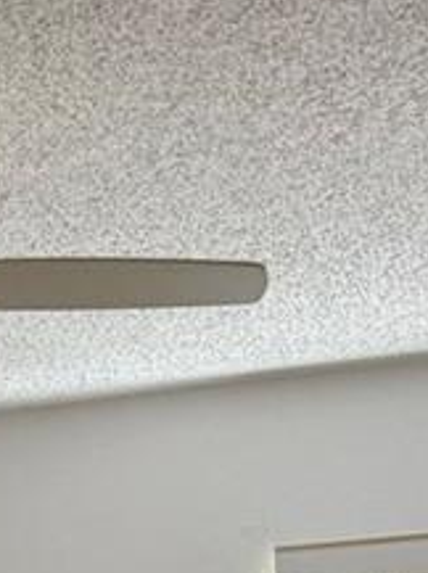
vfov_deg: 13.0
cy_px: 1120
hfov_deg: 10.7
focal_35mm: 133
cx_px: -198
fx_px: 2199
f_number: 1.78
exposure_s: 1/60
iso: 250
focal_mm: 6.76
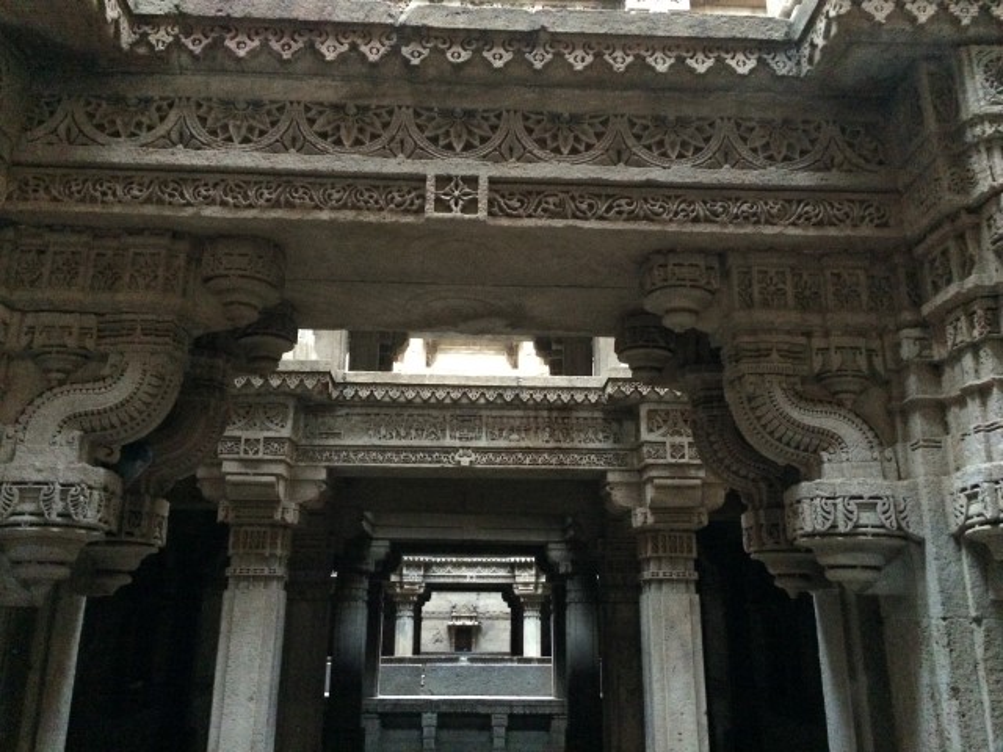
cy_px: 376
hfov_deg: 60.0
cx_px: 502
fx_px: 869
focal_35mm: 30
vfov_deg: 46.8
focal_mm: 4.12
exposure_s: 1/15
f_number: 2.2
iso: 640
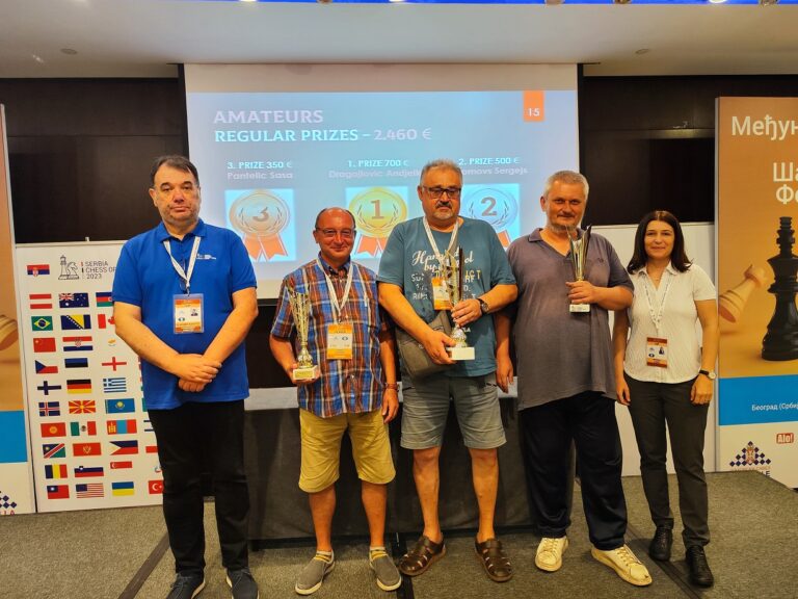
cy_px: 300
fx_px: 530
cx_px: 399
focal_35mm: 23
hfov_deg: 73.9
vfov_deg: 58.9
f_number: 1.69
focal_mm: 7.01
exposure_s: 1/100
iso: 370
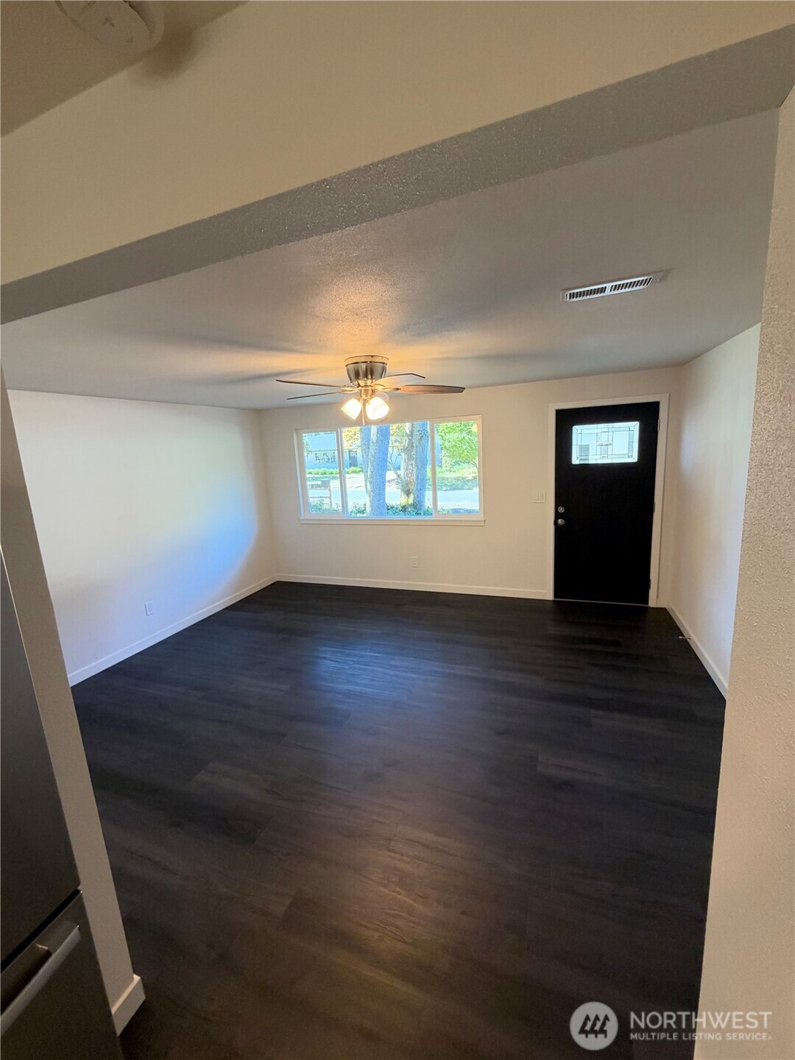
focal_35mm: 14
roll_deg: +2.6
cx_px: 398
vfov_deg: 102.1
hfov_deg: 85.7
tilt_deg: -9.7
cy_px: 530
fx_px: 429
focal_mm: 2.22
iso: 320
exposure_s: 1/60
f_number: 2.2
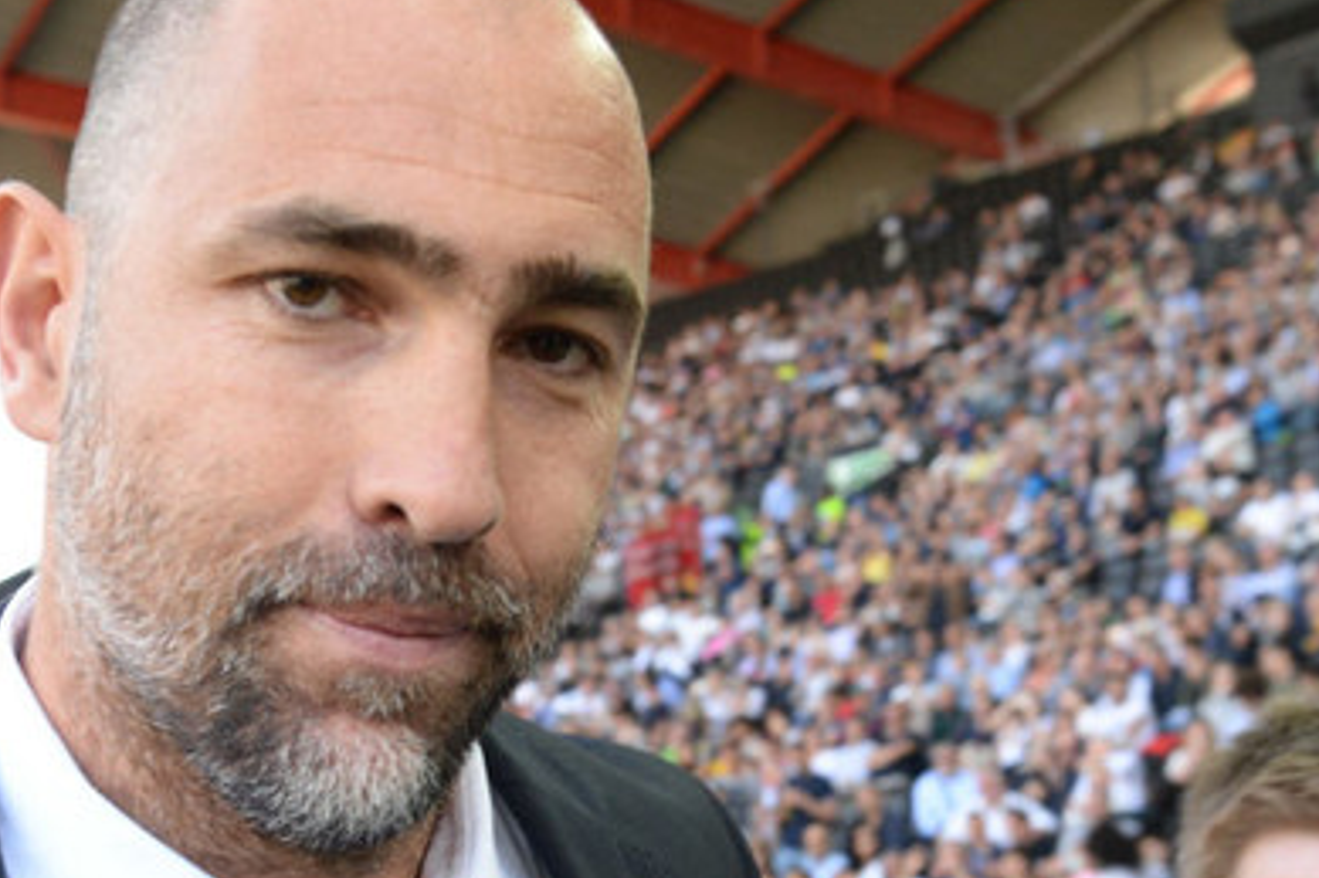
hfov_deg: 28.7
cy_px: 666
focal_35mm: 70
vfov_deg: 19.3
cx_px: 481
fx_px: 2564
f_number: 7.1
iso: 1600
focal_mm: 34
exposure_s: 1/400
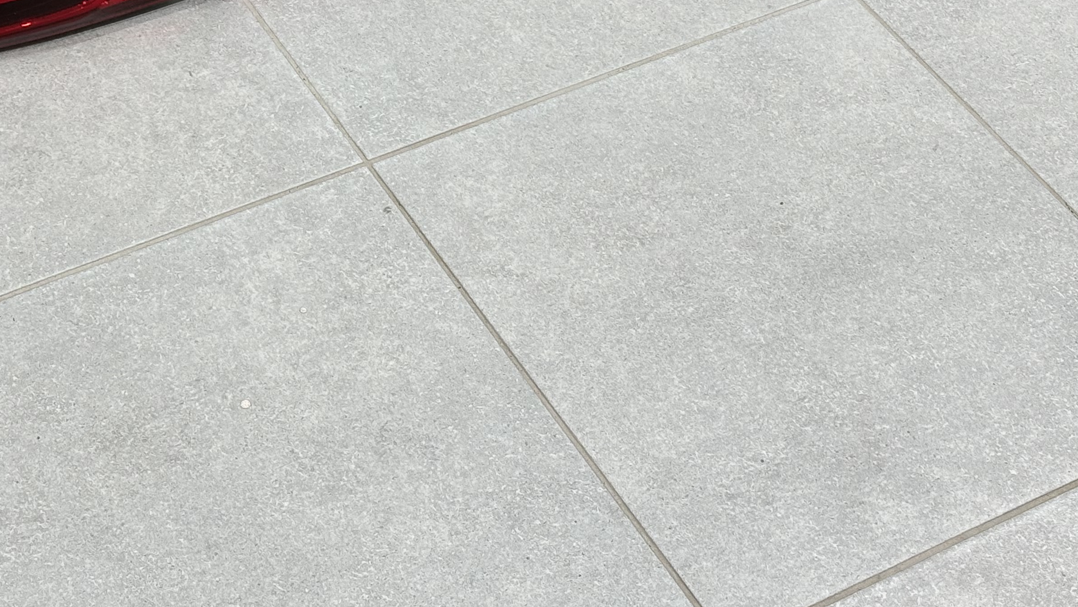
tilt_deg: -42.9
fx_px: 2516
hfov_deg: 24.0
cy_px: -34
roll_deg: -5.8
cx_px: 282
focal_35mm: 88
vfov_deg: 13.5
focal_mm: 6.76
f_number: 1.78
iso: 50
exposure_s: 1/100
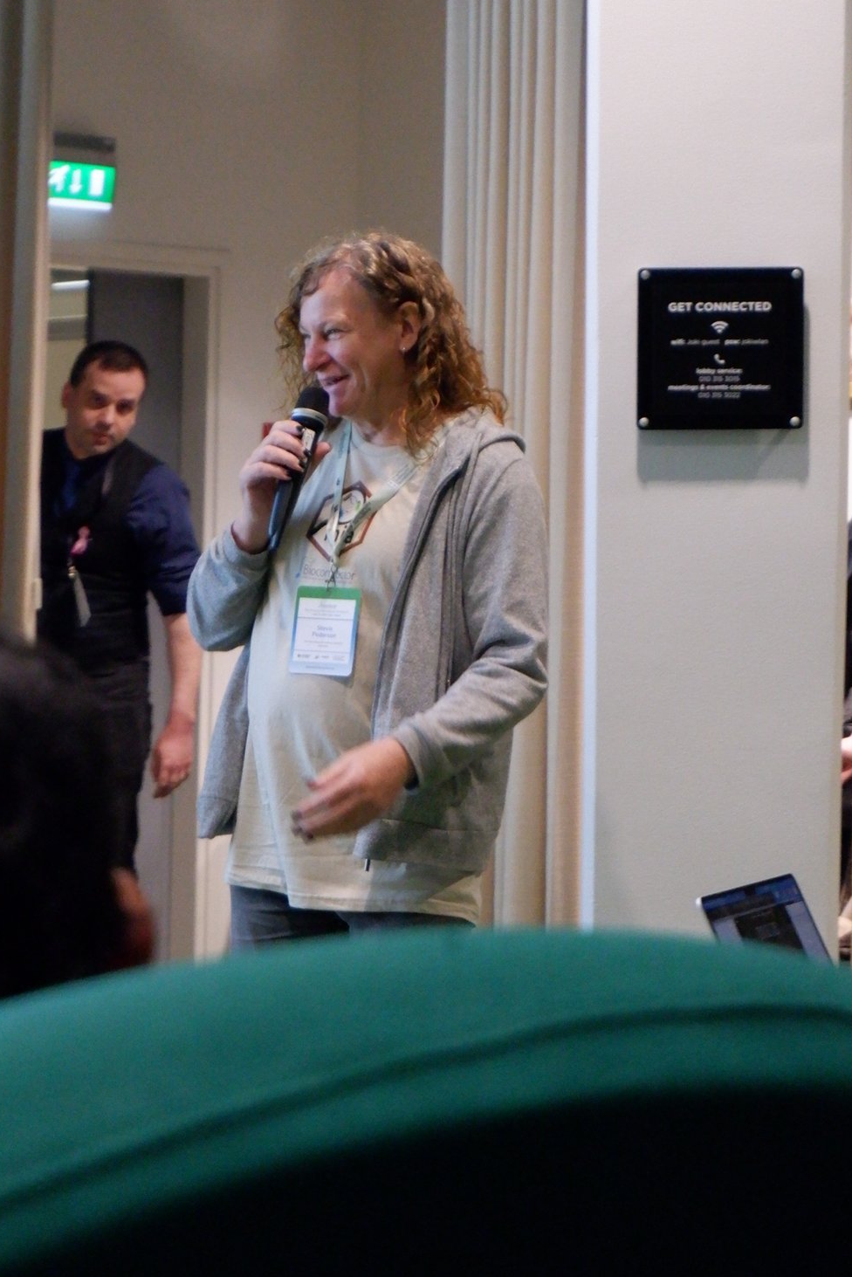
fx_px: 3300
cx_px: 406
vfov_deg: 21.8
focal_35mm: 93
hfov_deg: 14.7
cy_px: 454
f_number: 5.6
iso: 6400
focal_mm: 45
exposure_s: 1/100
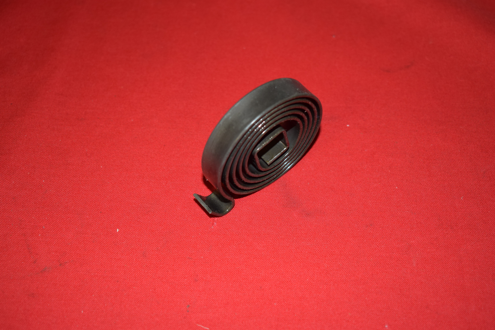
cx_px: 248
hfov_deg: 38.9
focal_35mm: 51
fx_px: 701
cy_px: 165
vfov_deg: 26.5
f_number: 5
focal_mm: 34
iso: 320
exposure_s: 1/60
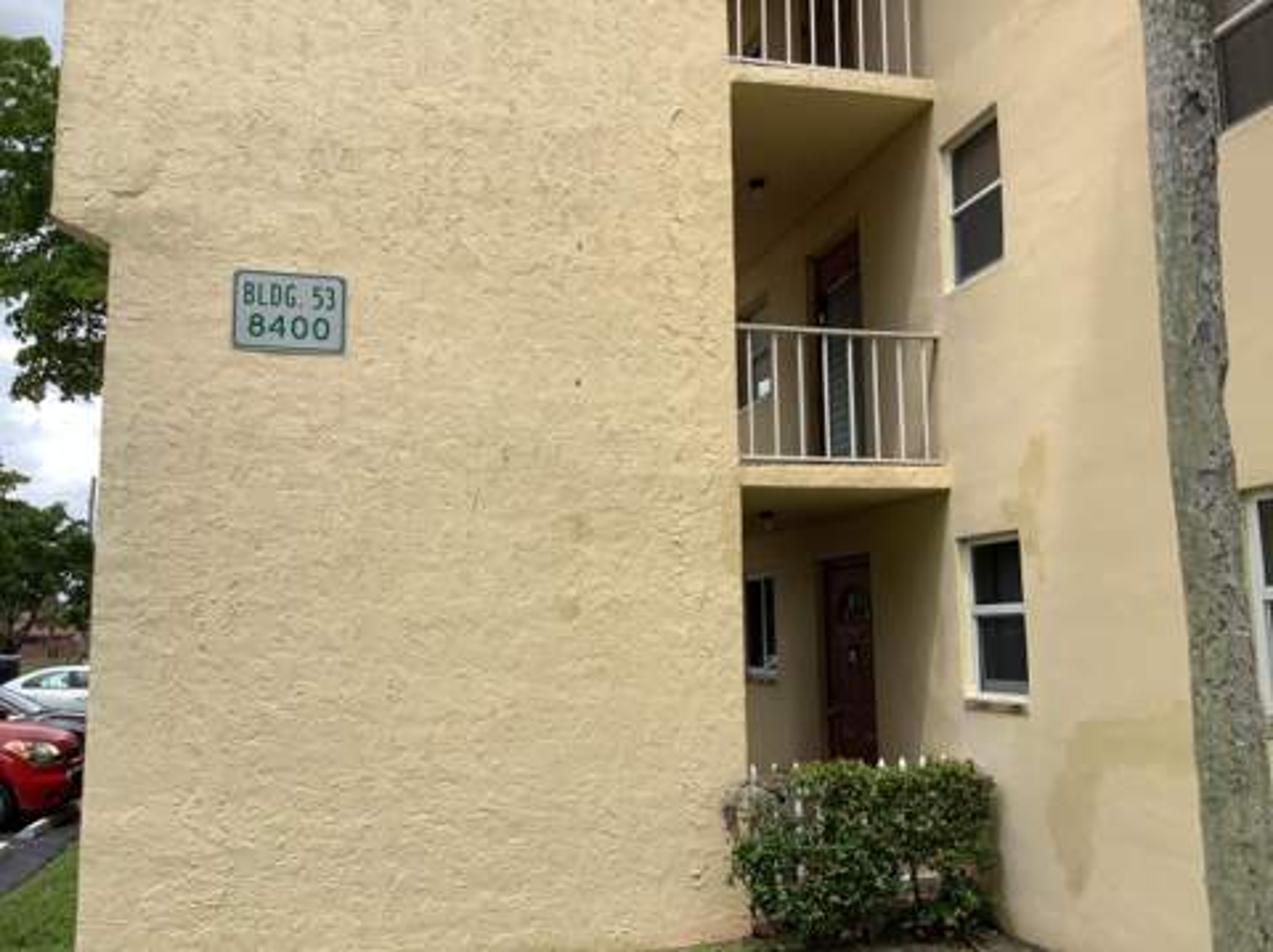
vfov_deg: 45.4
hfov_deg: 58.4
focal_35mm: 31
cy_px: 476
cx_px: 636
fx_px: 1139
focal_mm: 3.3
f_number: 2.4
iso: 25
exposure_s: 1/947
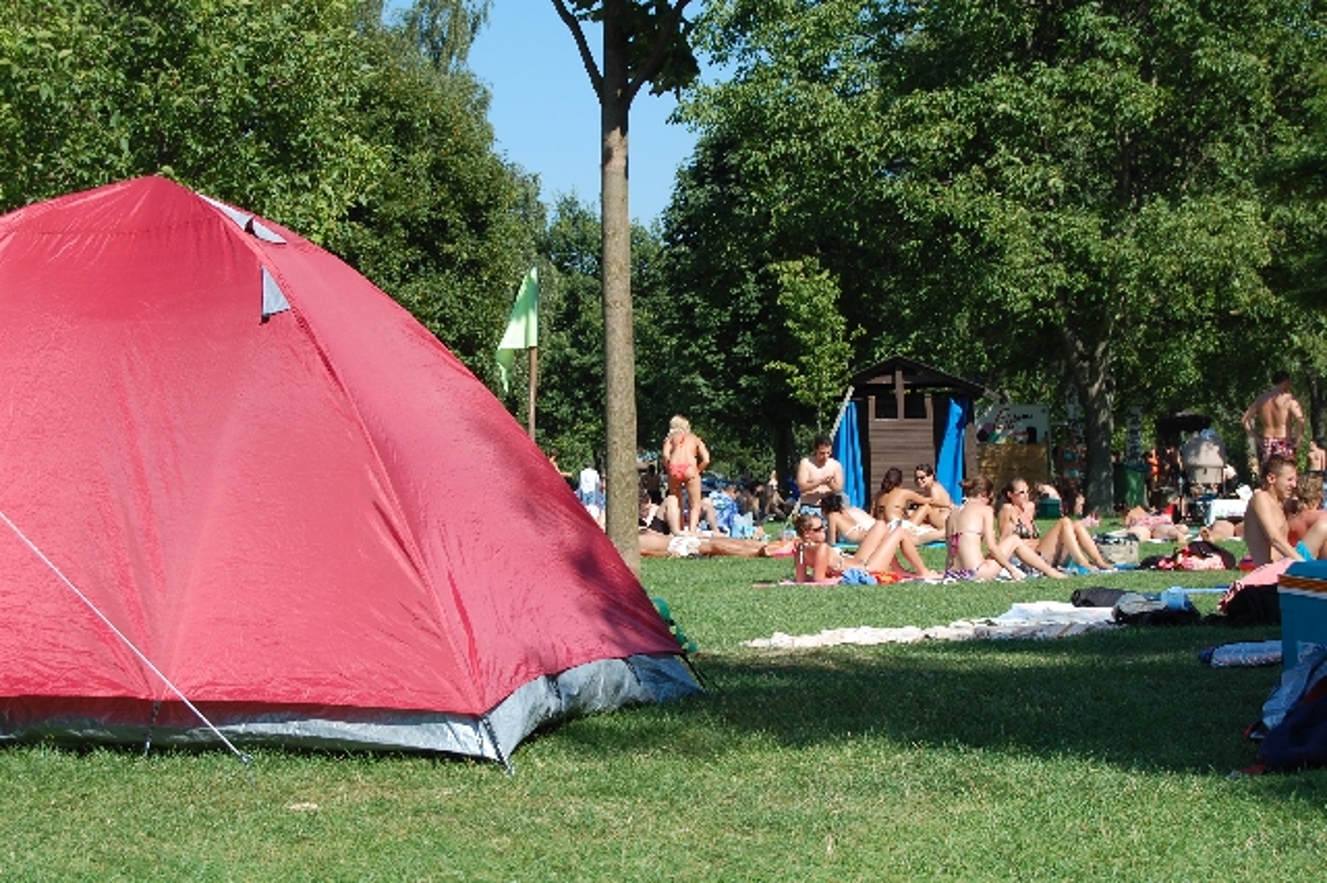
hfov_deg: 24.6
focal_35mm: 82
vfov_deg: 16.5
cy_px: 442
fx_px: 3039
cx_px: 664
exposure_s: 1/250
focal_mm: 55
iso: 200
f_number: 8
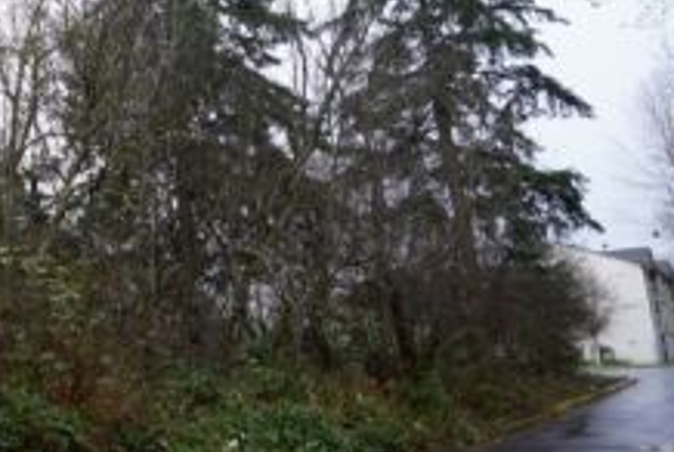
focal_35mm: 44
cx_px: 96
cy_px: 163
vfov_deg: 30.4
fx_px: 825
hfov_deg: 41.7
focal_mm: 24
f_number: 4
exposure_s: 1/60
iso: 640
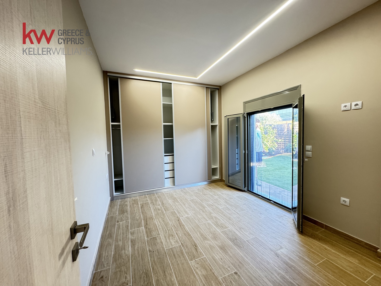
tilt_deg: -2.3
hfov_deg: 102.1
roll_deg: +1.3
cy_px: 143
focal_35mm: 14
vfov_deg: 85.7
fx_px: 154
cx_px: 190
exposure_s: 1/50
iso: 400
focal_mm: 2.22
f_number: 2.2
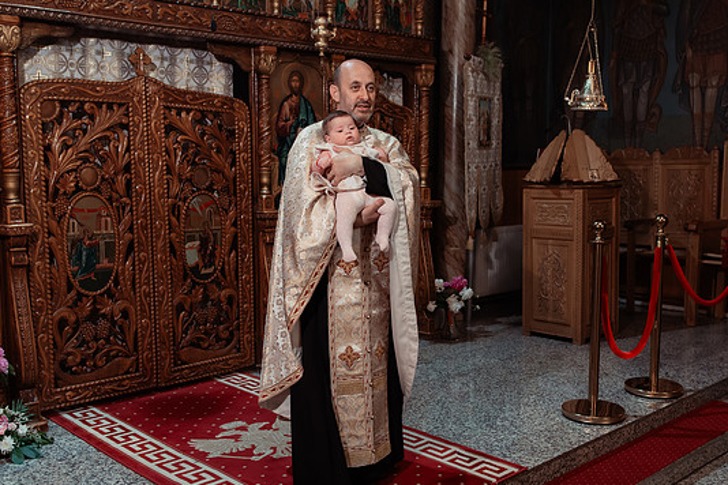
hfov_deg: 50.6
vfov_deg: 35.1
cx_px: 394
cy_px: 249
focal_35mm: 38
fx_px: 768
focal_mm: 35
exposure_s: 1/250
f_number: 3.5
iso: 1600
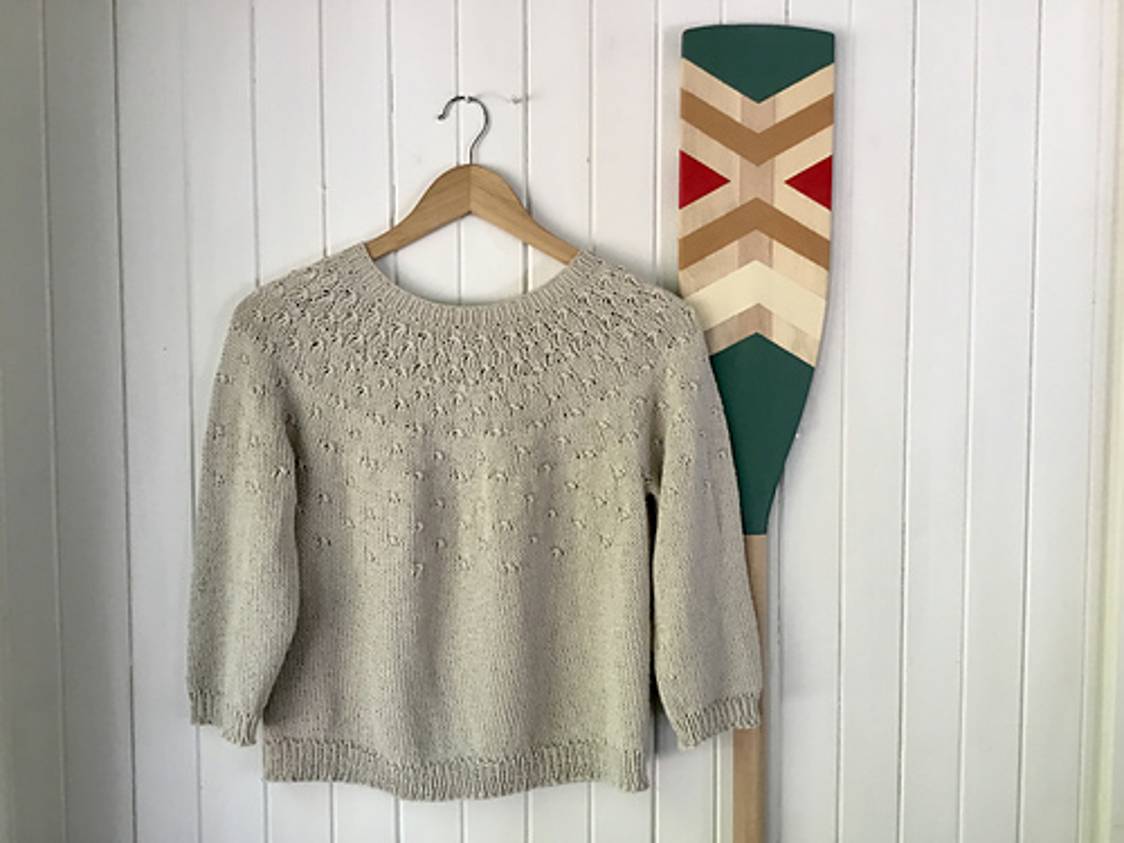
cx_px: 562
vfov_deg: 45.4
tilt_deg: -2.0
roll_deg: +1.0
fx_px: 1007
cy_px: 422
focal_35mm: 31
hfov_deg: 58.4
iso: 32
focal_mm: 3.3
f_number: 2.4
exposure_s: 1/30
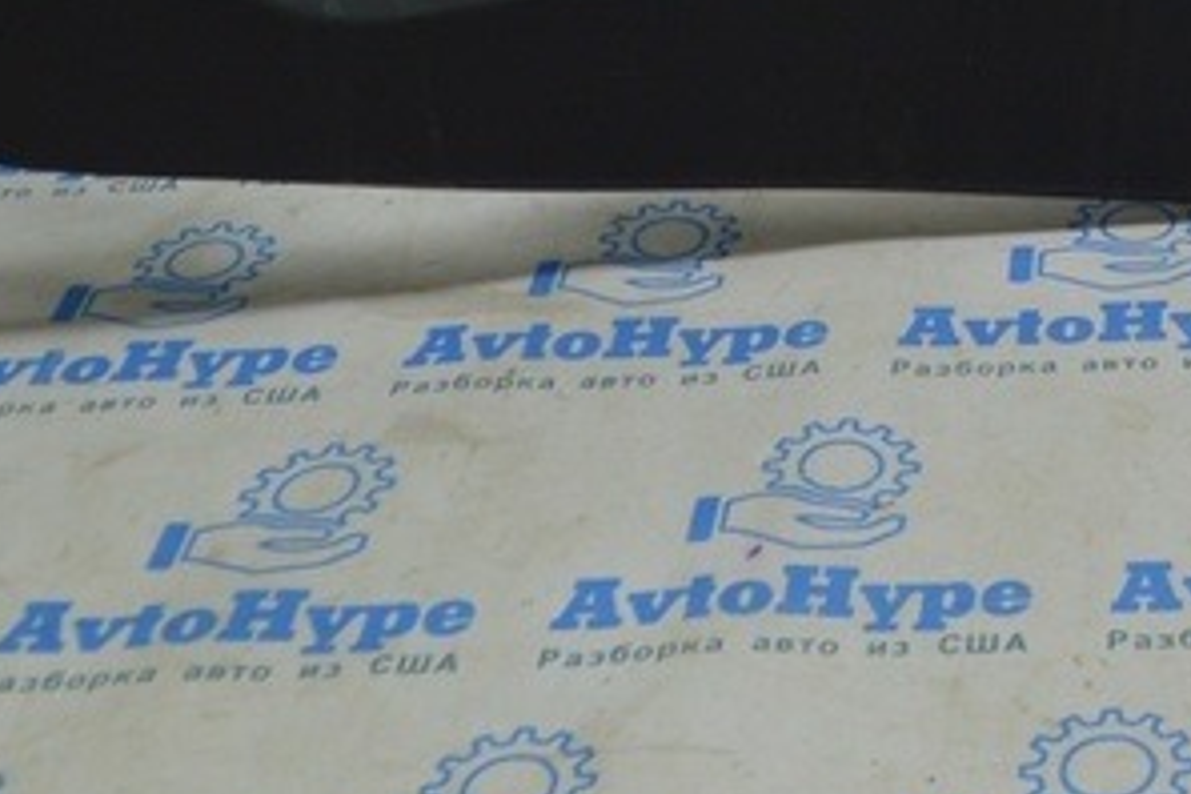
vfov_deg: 13.8
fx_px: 3077
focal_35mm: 93
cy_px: -419
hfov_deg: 21.1
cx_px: 1219
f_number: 5.6
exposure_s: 1/40
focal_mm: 18
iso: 400
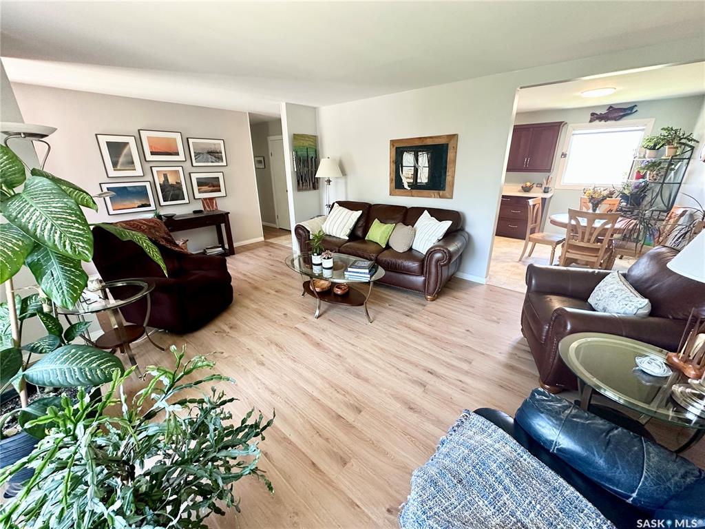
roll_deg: +0.4
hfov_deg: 102.1
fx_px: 285
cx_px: 352
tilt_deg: -20.0
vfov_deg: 85.7
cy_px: 264
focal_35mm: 14
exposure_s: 1/60
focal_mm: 2.22
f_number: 2.2
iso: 320
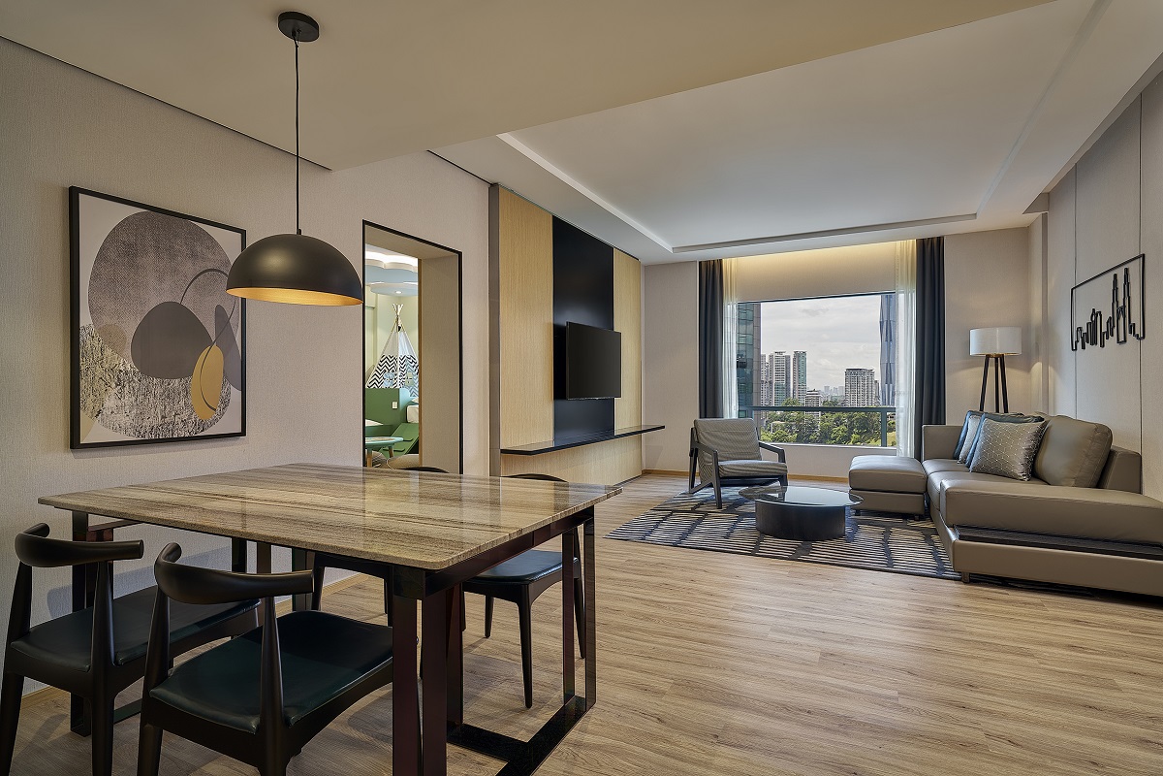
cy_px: 388
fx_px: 614
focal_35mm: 19
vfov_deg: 64.6
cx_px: 582
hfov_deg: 86.9
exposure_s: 1/2
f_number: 8
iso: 160
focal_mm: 19
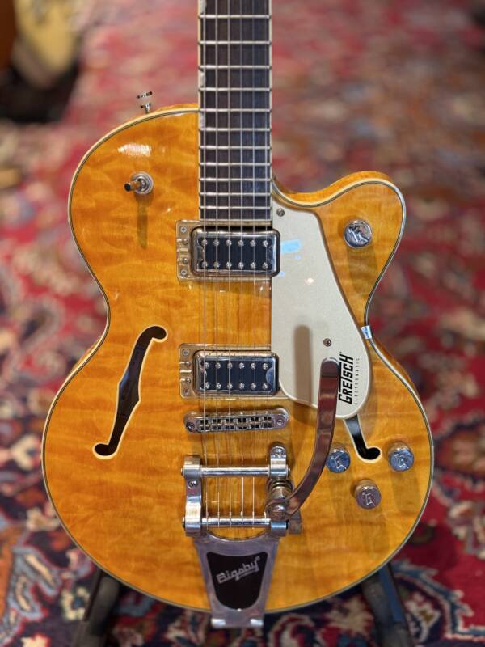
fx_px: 897
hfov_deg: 30.3
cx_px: 242
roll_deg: +1.4
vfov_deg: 39.7
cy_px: 324
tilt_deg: -34.3
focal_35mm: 48
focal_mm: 6.76
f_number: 1.78
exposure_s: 1/40
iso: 250
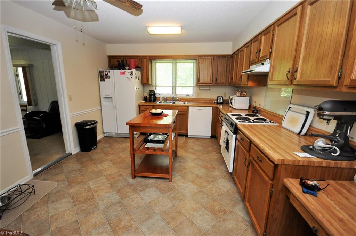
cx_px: 178
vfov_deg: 77.1
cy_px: 118
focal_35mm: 15
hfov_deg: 100.5
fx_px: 148
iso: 800
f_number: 4
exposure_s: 1/60
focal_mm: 10
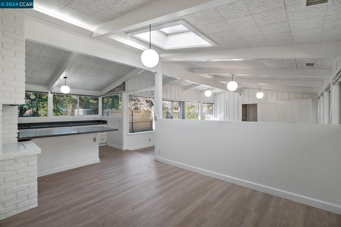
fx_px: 152
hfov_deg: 96.7
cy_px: 114
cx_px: 170
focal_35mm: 16
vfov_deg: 73.7
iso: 400
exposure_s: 1/60
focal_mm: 16
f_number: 6.3
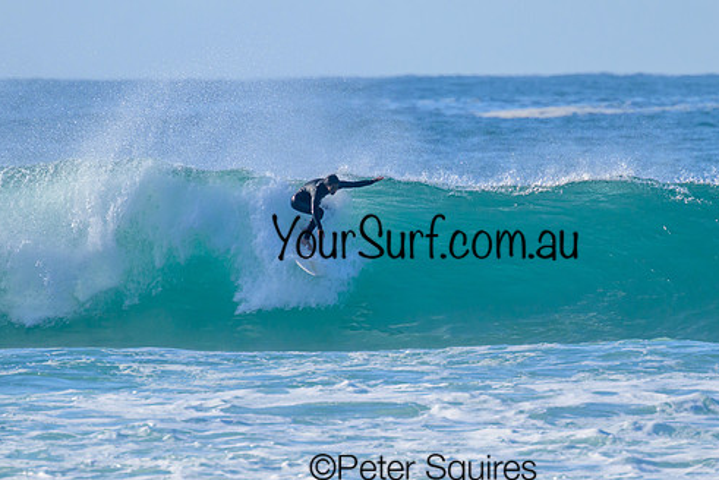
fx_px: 19444
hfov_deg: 2.1
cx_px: 423
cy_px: 225
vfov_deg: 1.4
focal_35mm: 973
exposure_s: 1/2000
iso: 1100
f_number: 11
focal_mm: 800
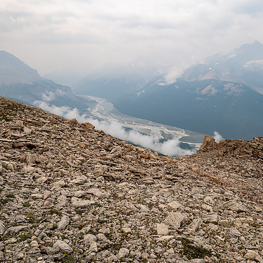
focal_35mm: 29
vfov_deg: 55.6
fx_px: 249
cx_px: 135
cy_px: 130
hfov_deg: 55.6
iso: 200
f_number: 8
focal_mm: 12
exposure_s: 1/320
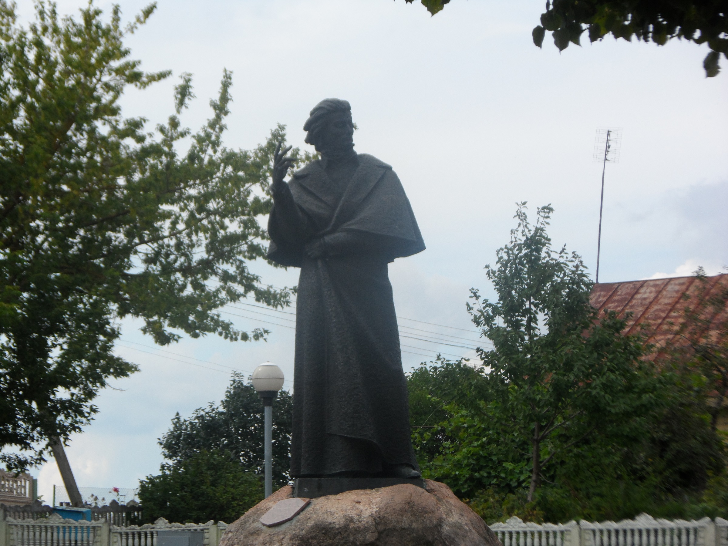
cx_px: 364
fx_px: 2818
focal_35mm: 134
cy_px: 273
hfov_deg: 14.7
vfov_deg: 11.1
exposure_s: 1/350
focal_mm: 24.6
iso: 80
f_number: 5.2
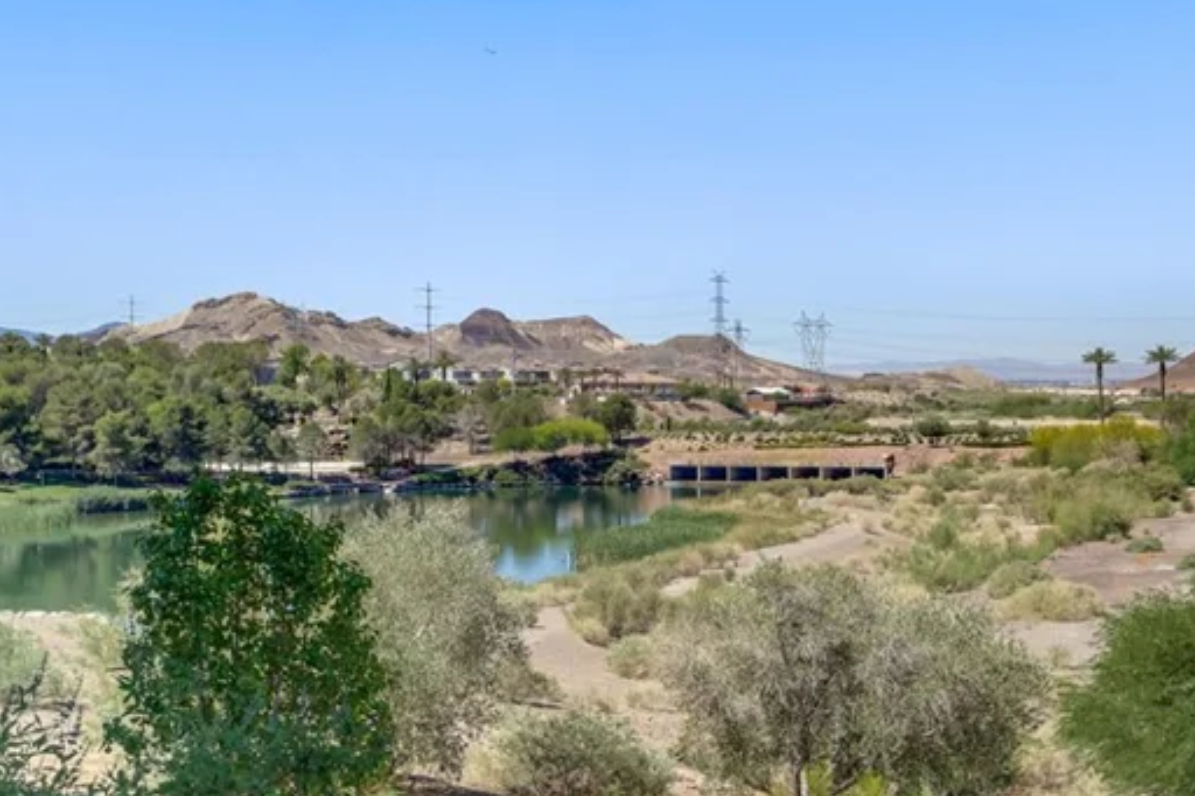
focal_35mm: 52
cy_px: 344
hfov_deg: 38.1
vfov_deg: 26.0
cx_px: 518
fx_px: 1725
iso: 100
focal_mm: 26
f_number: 7.1
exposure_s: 1/250
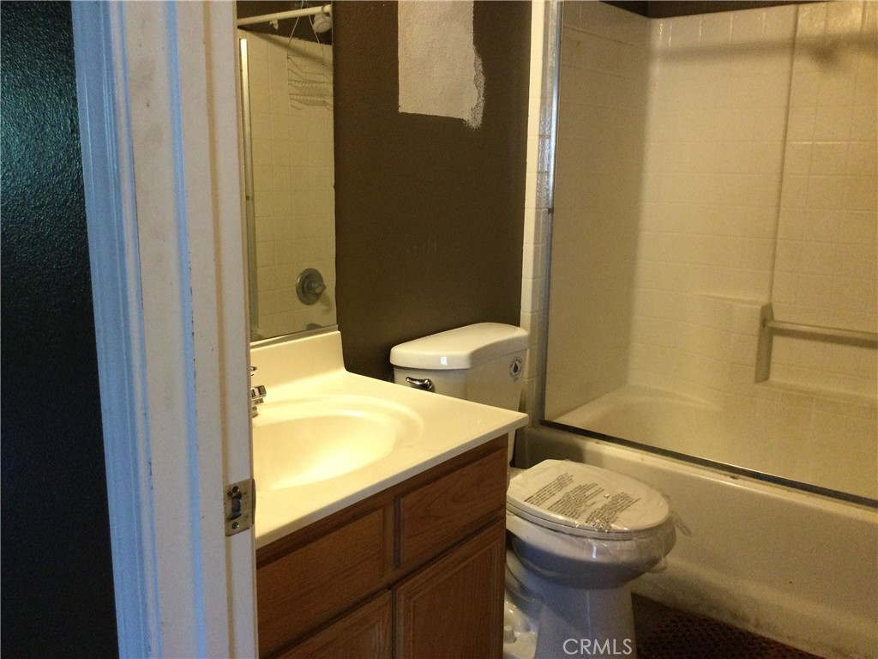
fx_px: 786
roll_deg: -2.4
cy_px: 330
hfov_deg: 58.4
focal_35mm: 31
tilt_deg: -12.8
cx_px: 439
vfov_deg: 45.4
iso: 125
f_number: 2.4
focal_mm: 3.3
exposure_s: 1/30
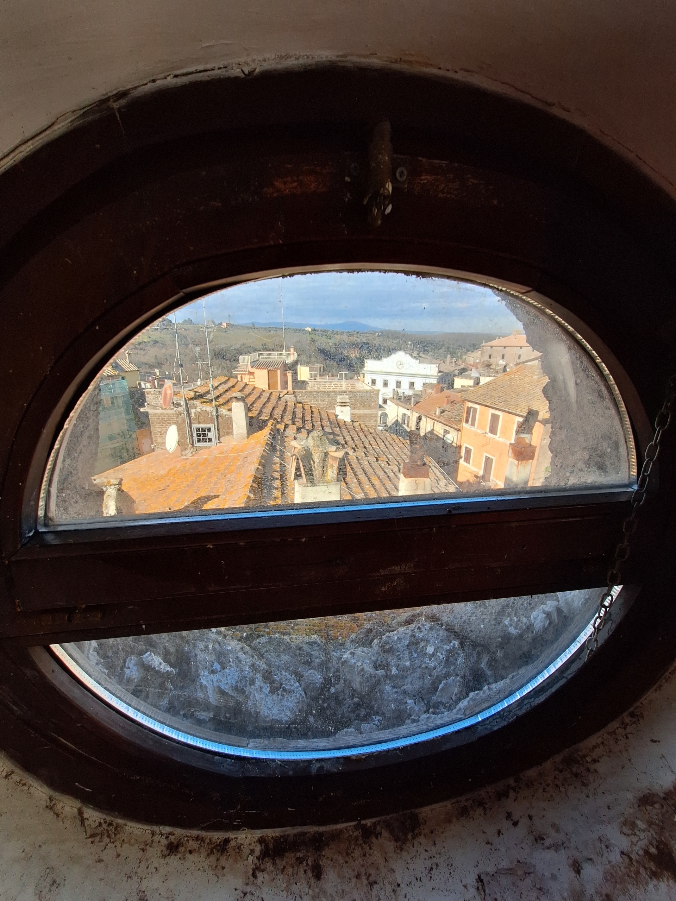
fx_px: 338
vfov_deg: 106.2
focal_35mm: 13
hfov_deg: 89.9
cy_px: 450
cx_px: 338
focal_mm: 1.74
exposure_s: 1/683
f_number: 2.2
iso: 40
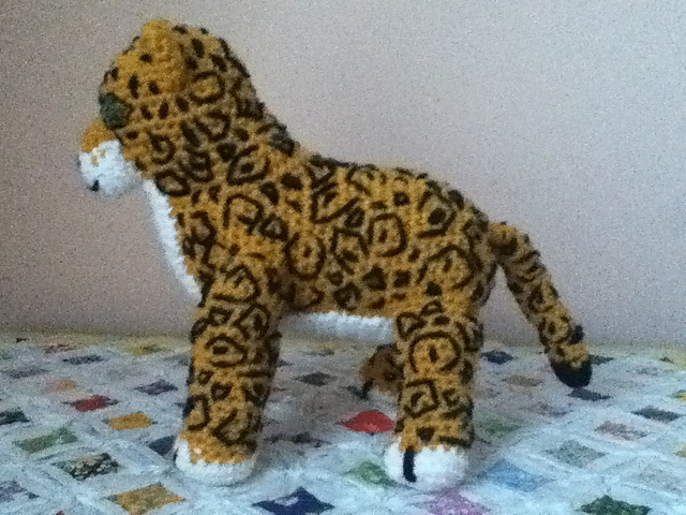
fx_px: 634
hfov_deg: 56.8
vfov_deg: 44.2
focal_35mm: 32
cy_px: 258
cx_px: 343
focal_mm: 3.85
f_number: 2.4
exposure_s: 1/15
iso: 1250
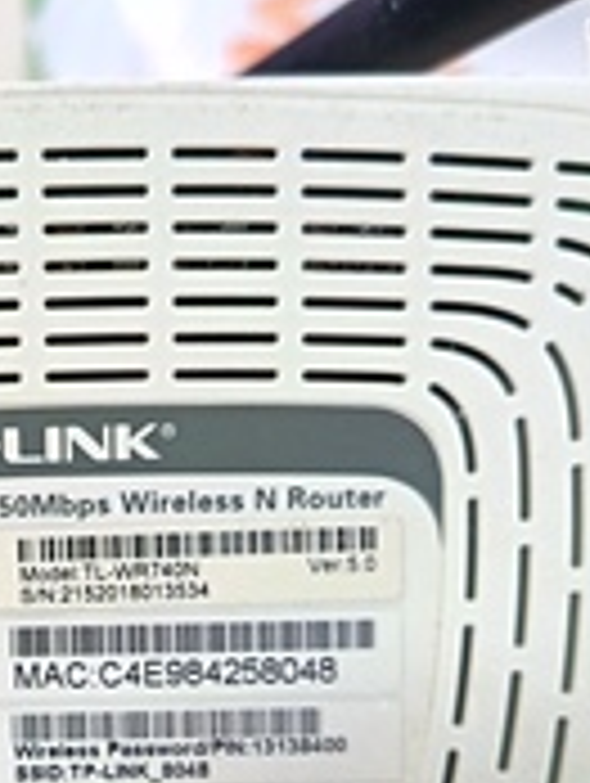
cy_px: 551
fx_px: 1428
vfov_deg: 30.3
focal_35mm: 63
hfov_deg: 22.0
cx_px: -65
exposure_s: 1/120
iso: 1624
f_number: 1.75
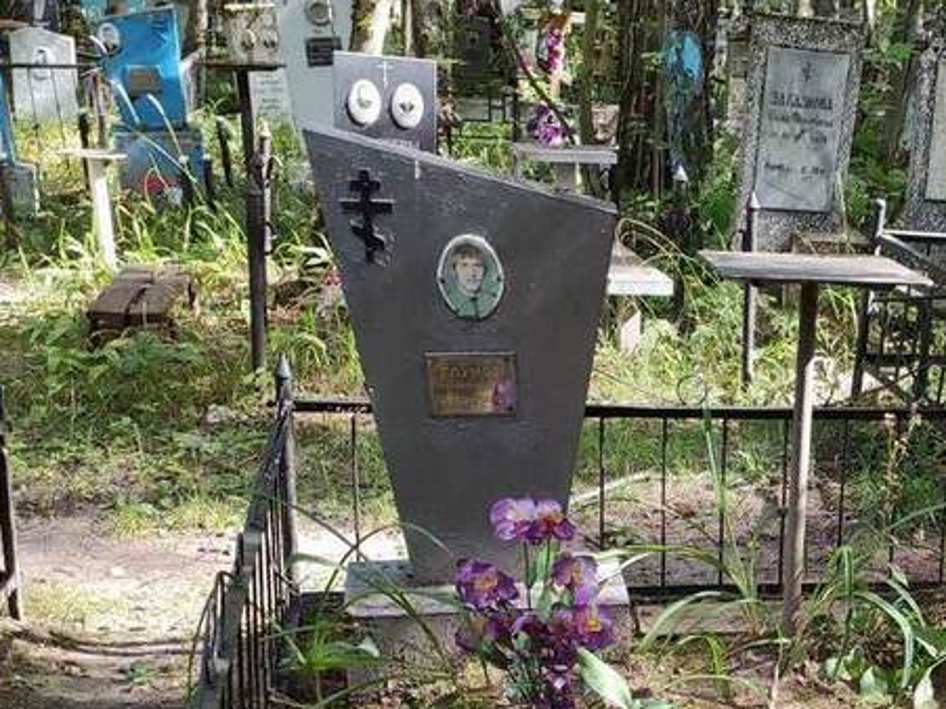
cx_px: 852
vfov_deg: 24.3
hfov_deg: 31.2
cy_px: 585
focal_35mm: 59
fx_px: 1612
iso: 112
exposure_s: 1/100
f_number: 1.75
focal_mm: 4.77
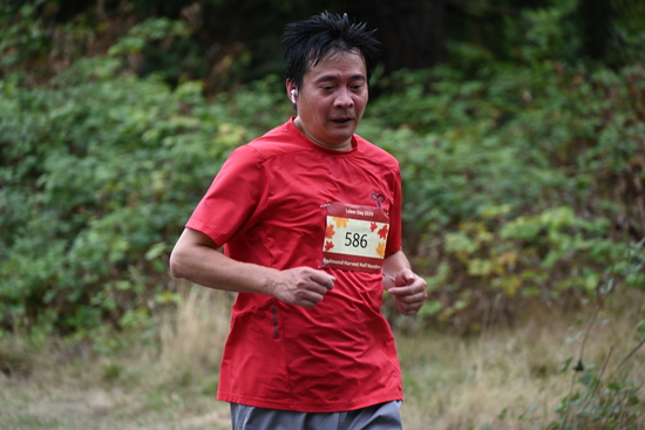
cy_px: 215
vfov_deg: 6.9
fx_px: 3584
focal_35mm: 200
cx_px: 322
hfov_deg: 10.3
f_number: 6.3
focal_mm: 200
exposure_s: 1/320
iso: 400
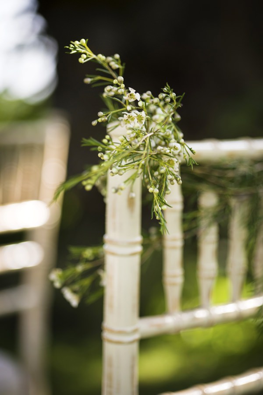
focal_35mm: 105
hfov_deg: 13.0
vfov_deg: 19.5
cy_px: 198
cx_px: 132
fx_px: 1152
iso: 500
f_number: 3.2
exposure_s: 1/1250
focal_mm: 105
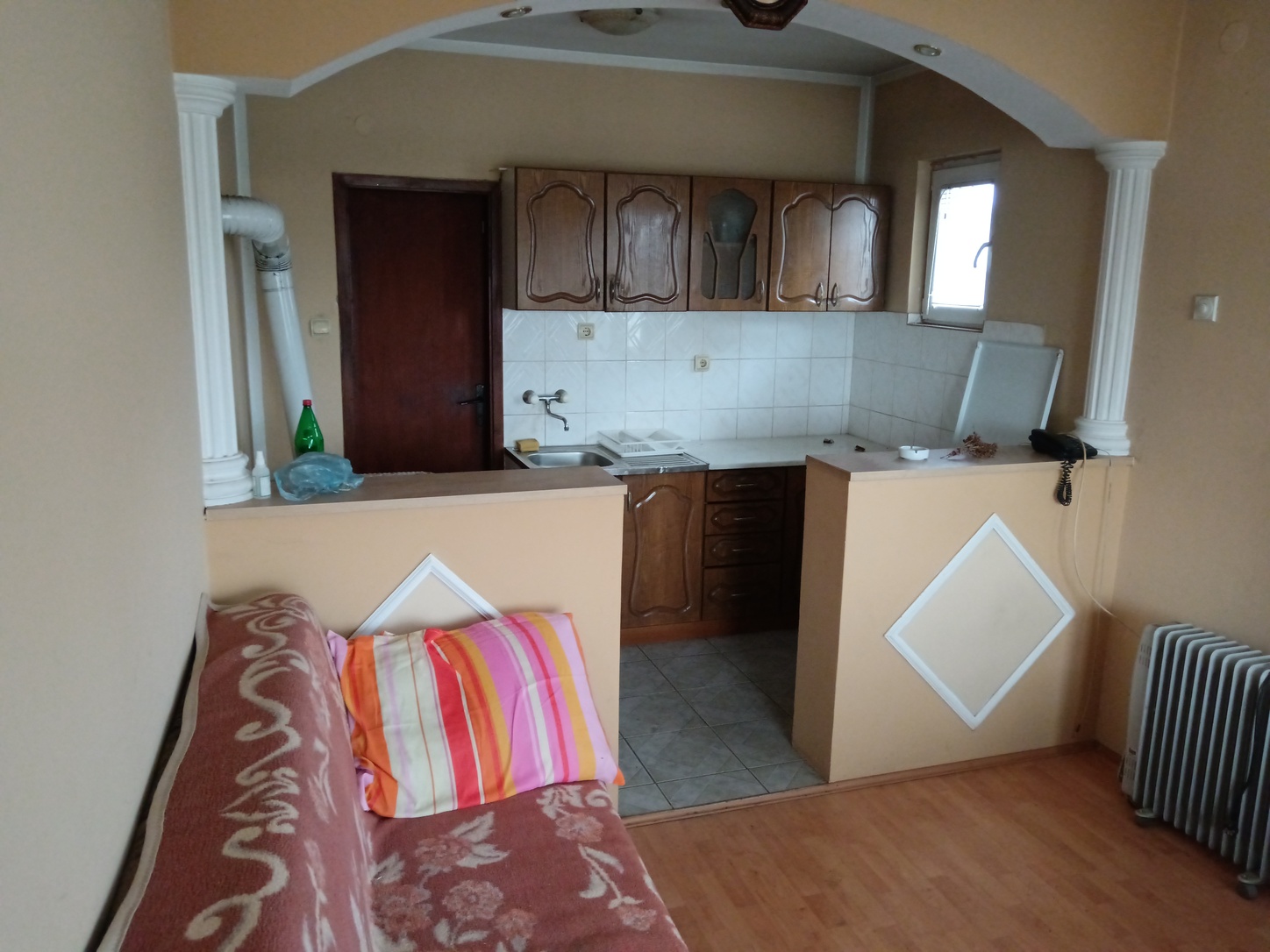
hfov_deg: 65.3
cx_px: 635
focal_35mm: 27
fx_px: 991
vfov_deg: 51.4
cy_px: 476
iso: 1600
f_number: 1.9
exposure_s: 1/25
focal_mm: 4.95
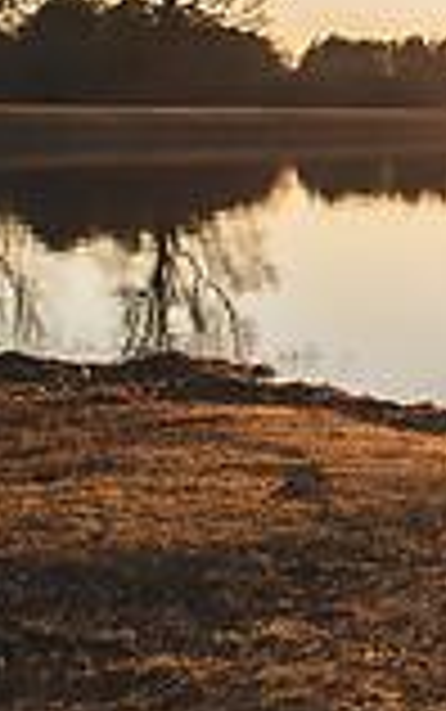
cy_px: 88
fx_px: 1786
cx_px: 1224
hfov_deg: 10.9
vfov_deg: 22.1
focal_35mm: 92
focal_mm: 24
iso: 100
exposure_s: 1/1250
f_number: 2.8
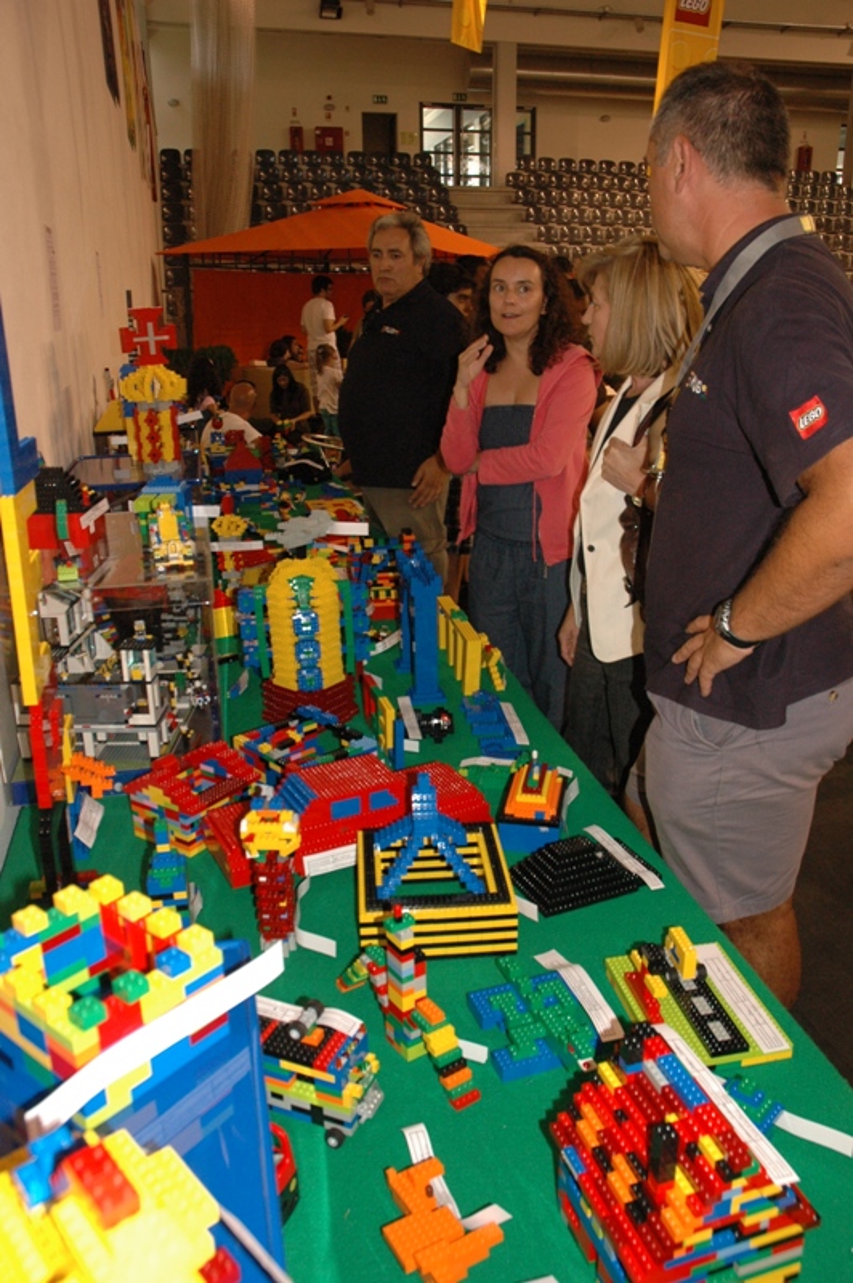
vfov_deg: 67.4
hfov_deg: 47.9
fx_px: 961
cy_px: 642
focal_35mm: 27
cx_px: 426
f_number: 5.6
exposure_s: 1/60
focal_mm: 18
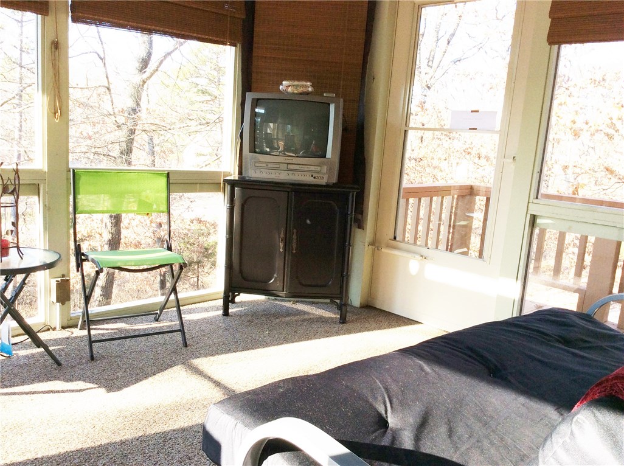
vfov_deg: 44.0
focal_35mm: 32
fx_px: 576
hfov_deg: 56.9
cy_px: 233
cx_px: 312
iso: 32
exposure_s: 1/237
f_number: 2.4
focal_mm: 3.3
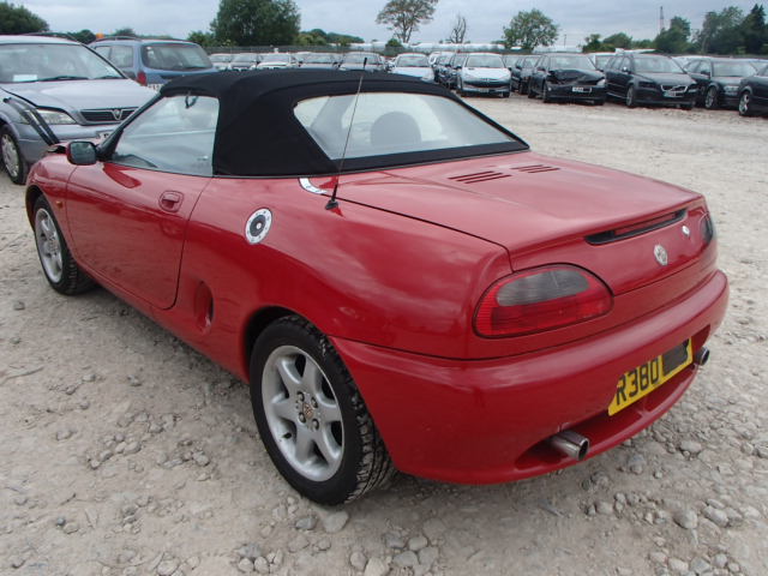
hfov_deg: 63.4
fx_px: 621
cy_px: 288
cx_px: 384
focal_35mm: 28
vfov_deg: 49.7
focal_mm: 5
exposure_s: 1/800
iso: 100
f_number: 3.9
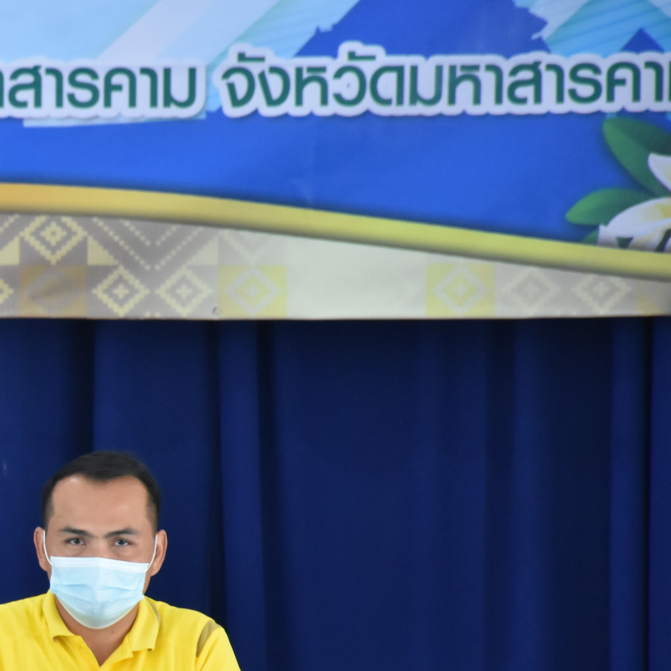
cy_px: 517
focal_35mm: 472
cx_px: -160
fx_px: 10351
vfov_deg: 3.7
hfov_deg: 3.7
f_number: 5.6
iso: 2000
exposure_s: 1/60
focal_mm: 140
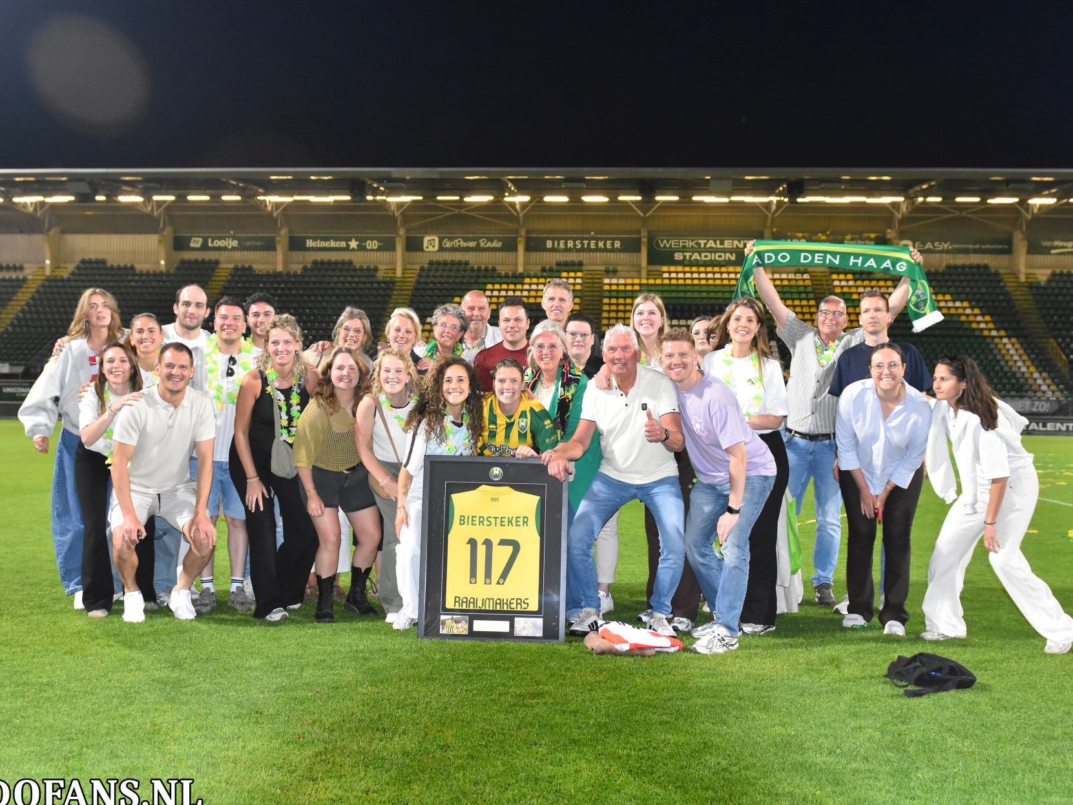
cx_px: 526
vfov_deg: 36.0
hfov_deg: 46.8
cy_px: 397
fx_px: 1240
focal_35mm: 40
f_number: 3.5
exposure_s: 1/250
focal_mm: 24
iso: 2500
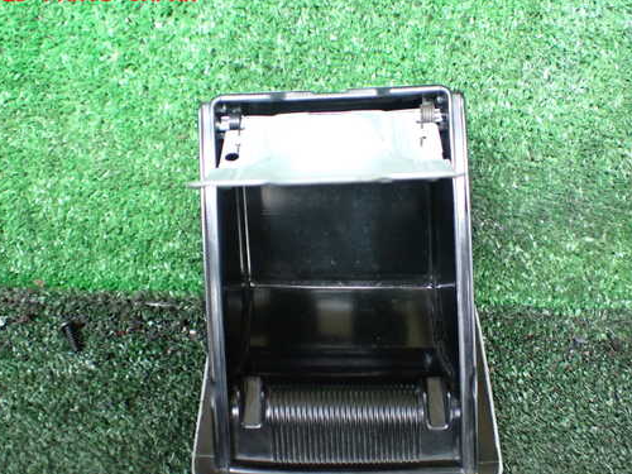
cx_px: 346
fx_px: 657
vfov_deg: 39.6
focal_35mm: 36
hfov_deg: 51.3
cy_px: 262
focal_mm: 5.4
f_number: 2.3
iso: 800
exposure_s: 1/30
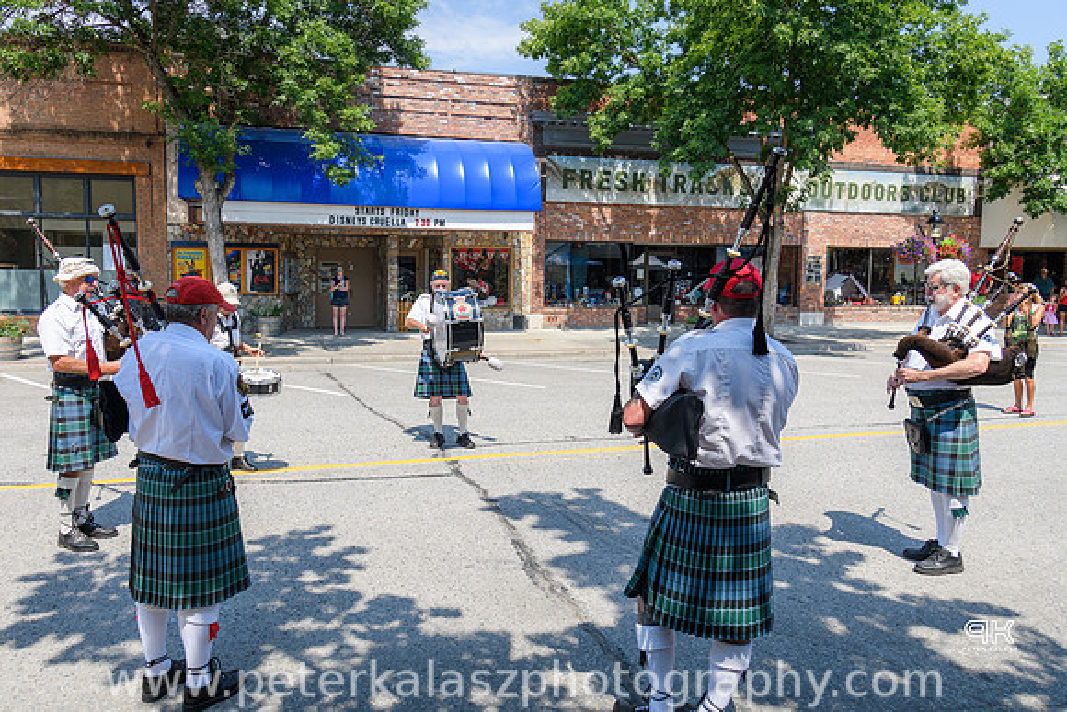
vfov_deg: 48.7
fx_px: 785
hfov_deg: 68.3
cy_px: 319
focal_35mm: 26
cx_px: 479
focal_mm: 24
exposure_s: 1/200
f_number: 8
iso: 100
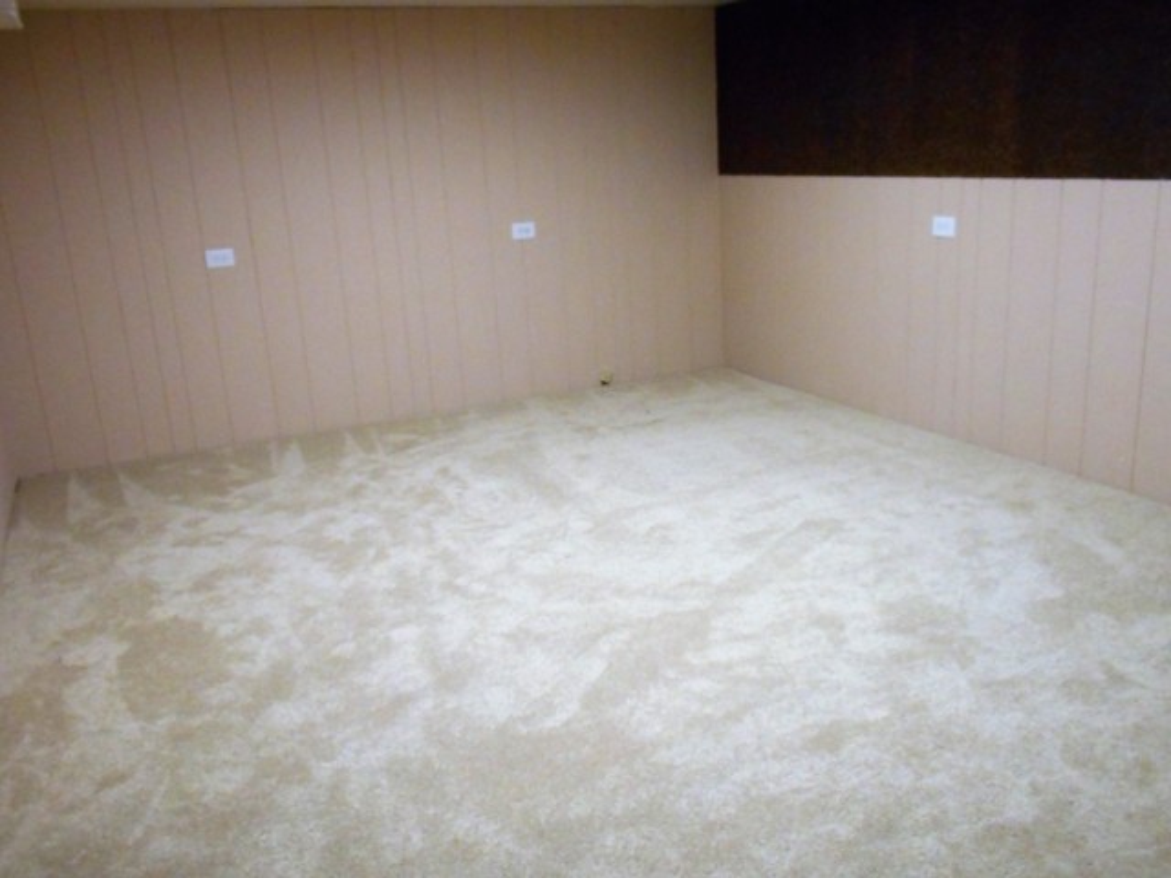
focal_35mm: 29
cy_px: 439
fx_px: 981
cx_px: 586
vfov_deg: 48.2
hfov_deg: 61.7
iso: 560
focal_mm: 5.2
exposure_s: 1/25
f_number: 4
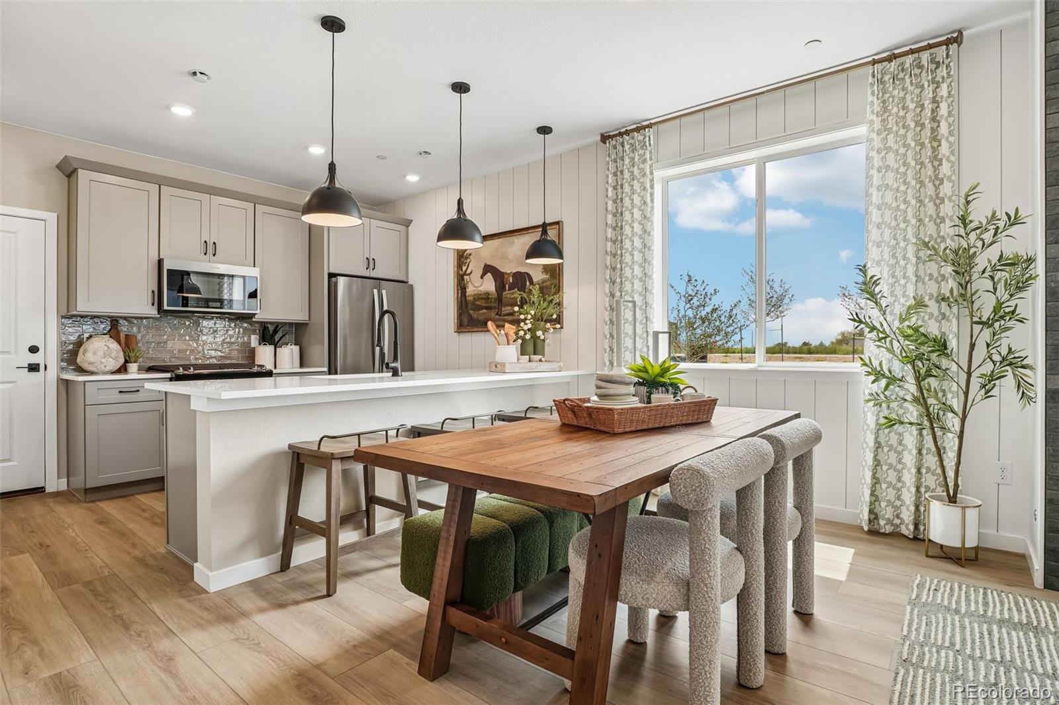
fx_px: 485
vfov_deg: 72.0
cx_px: 530
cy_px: 352
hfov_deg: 95.0
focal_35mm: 16
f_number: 8
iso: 100
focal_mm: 11
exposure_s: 1/30
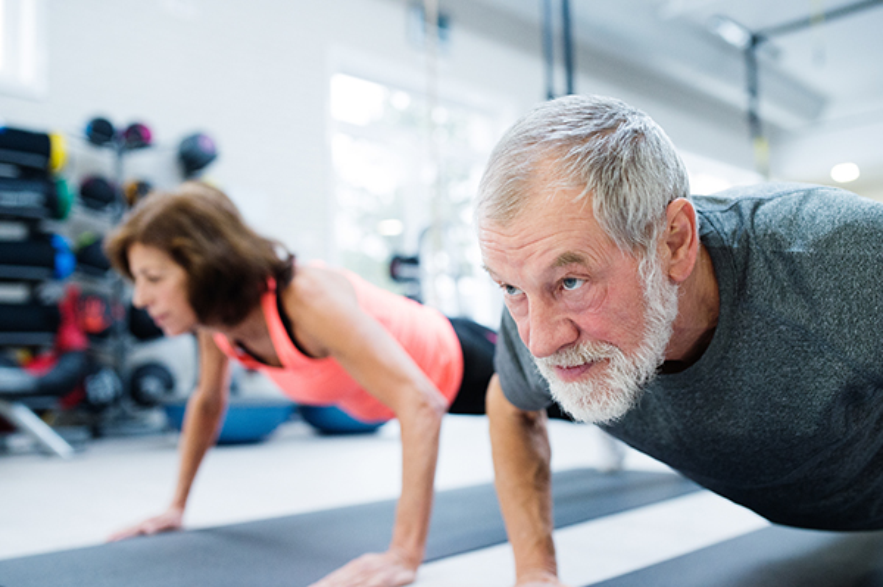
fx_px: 858
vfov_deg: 37.8
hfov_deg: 54.5
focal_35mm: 35
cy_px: 294
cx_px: 442
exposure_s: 1/250
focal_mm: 35
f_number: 2.8
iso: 2500
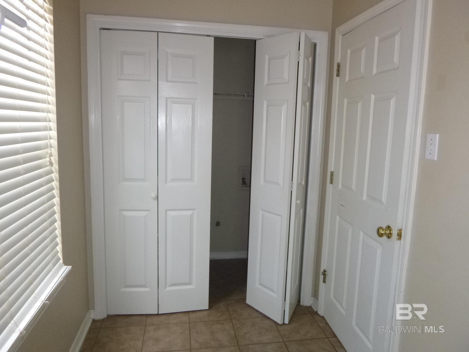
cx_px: 234
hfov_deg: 69.4
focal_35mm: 25
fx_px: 339
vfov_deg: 54.9
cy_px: 176
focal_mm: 4.5
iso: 400
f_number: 3.9
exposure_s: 1/60
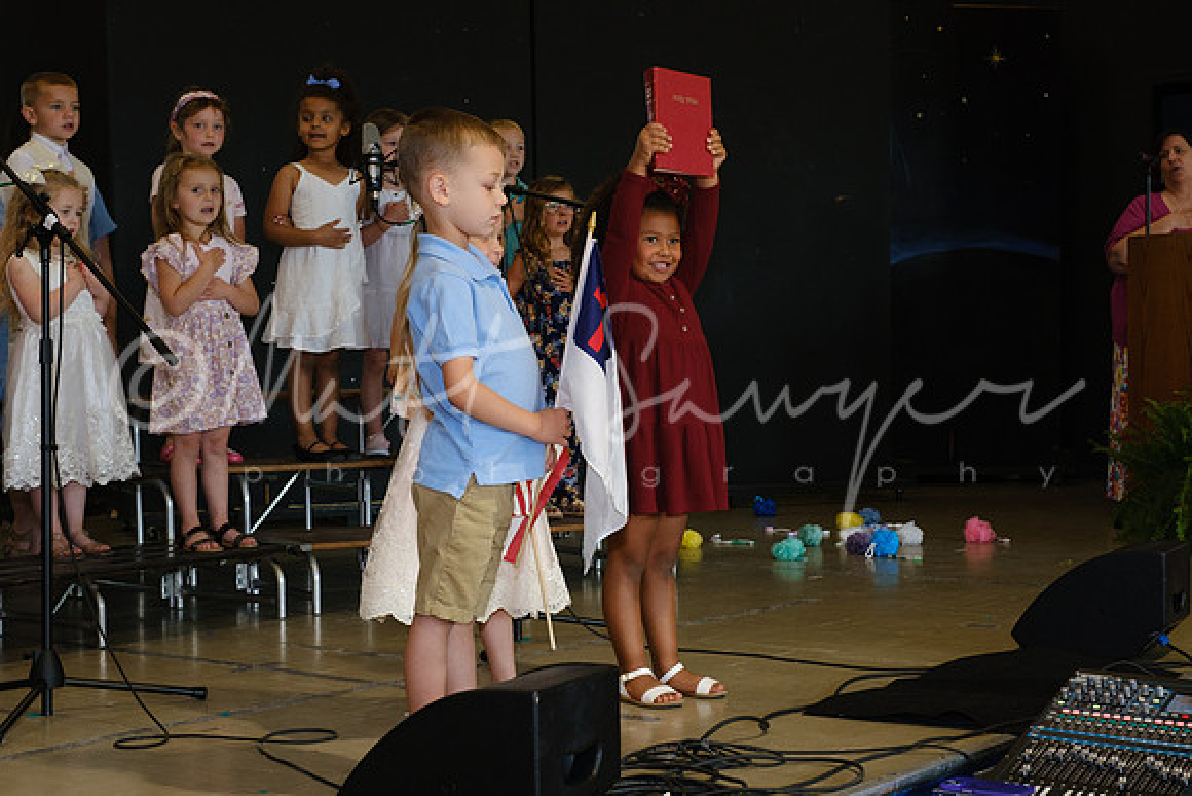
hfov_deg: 34.5
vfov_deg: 23.4
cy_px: 398
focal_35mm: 58
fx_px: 1921
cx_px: 596
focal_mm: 38.8
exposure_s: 1/125
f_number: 5.6
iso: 1600
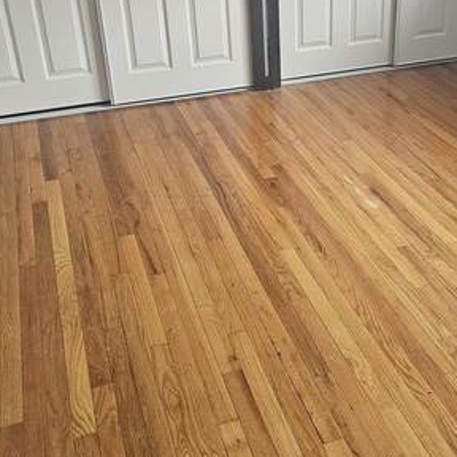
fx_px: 702
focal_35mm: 47
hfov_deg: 35.7
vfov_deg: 35.7
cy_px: 155
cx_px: 309
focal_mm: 6.3
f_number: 1.7
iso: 800
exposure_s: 1/120
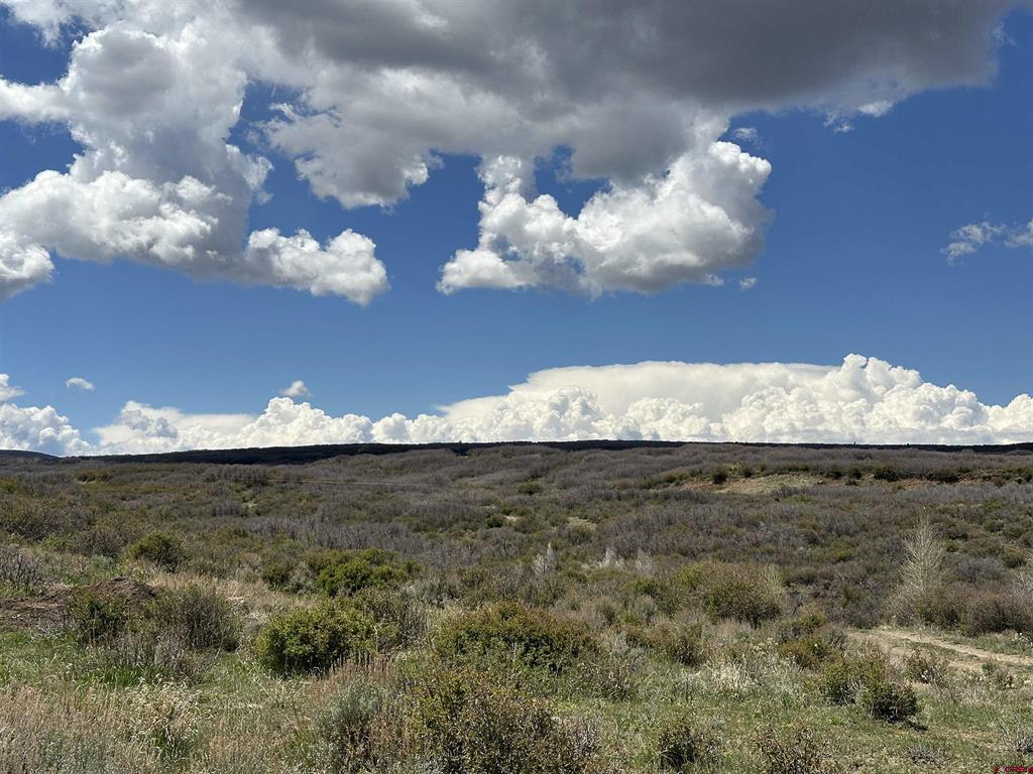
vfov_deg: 30.3
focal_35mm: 48
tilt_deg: +5.3
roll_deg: +0.2
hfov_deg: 39.7
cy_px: 387
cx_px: 516
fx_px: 1432
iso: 64
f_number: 1.78
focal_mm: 6.86
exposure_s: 1/8929
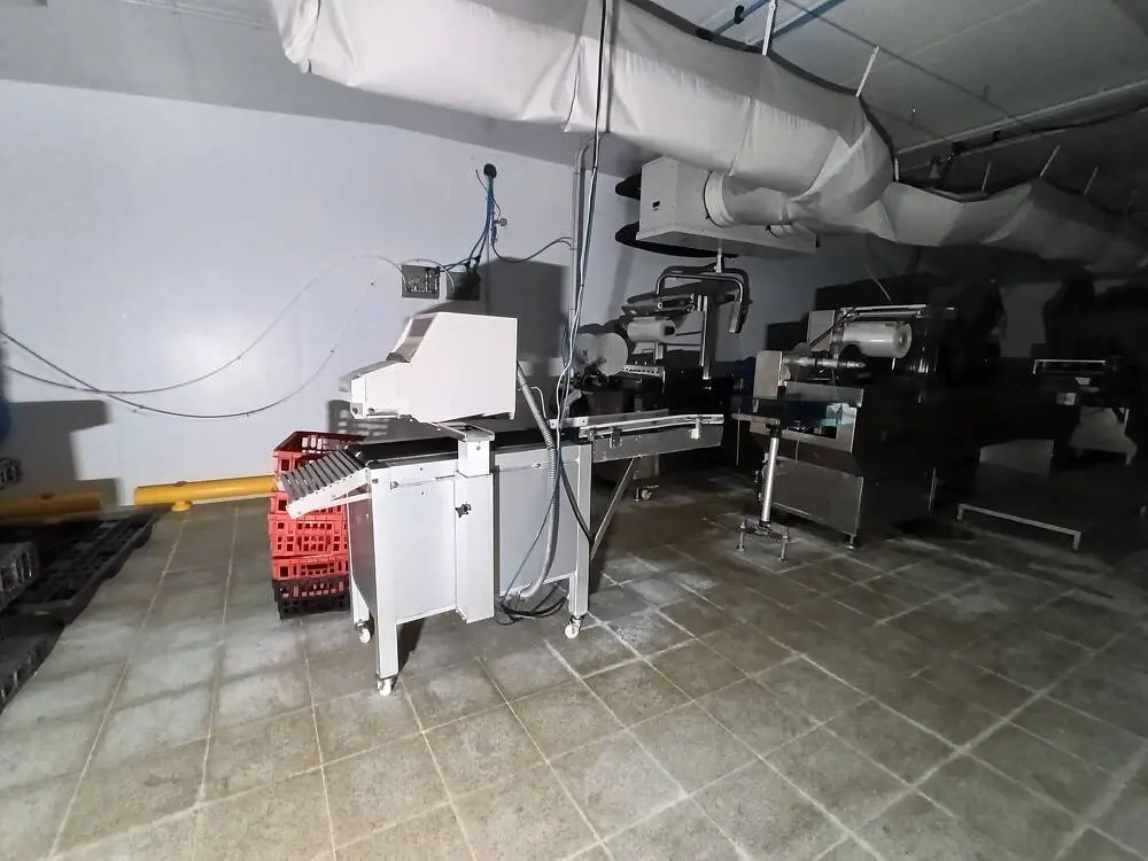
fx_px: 497
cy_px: 430
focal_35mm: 15
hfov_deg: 98.2
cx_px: 574
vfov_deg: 81.7
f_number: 2.2
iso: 800
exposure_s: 1/33.3
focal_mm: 1.65
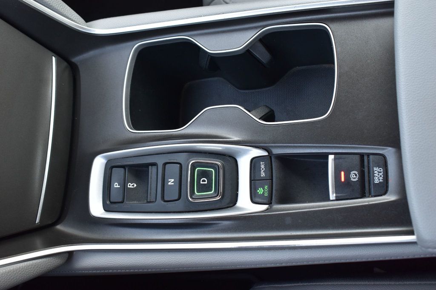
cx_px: 218
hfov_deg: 46.4
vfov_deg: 31.9
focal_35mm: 42
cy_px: 145
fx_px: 508
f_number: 7.1
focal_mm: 28
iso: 400
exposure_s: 1/25
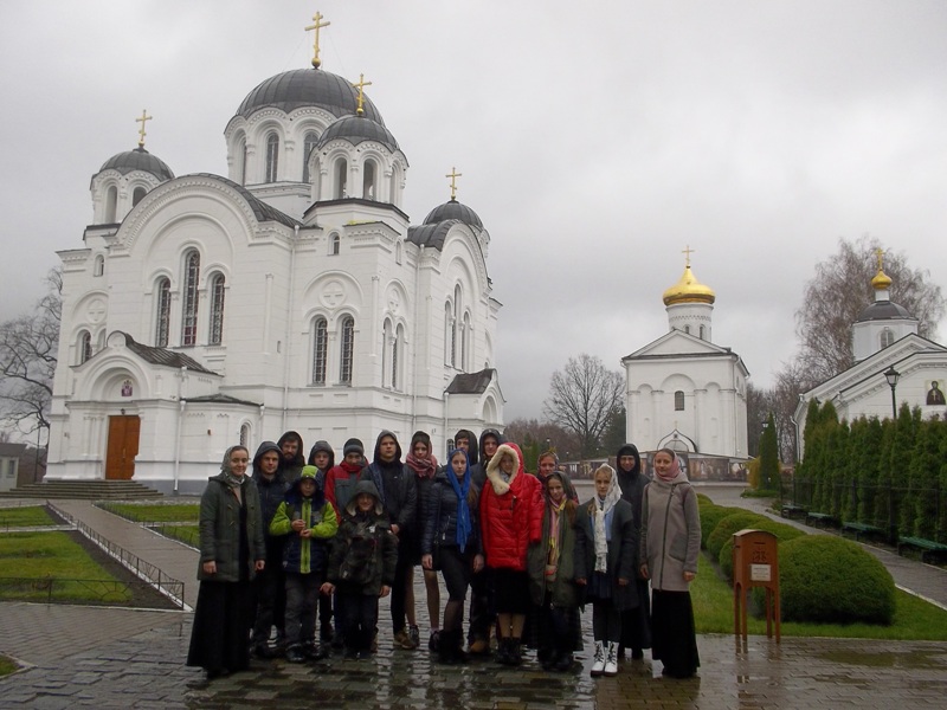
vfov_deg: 48.2
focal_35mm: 29
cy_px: 355
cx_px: 474
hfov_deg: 61.7
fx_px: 793
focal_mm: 4.1
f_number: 3.3
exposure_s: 1/60
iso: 80
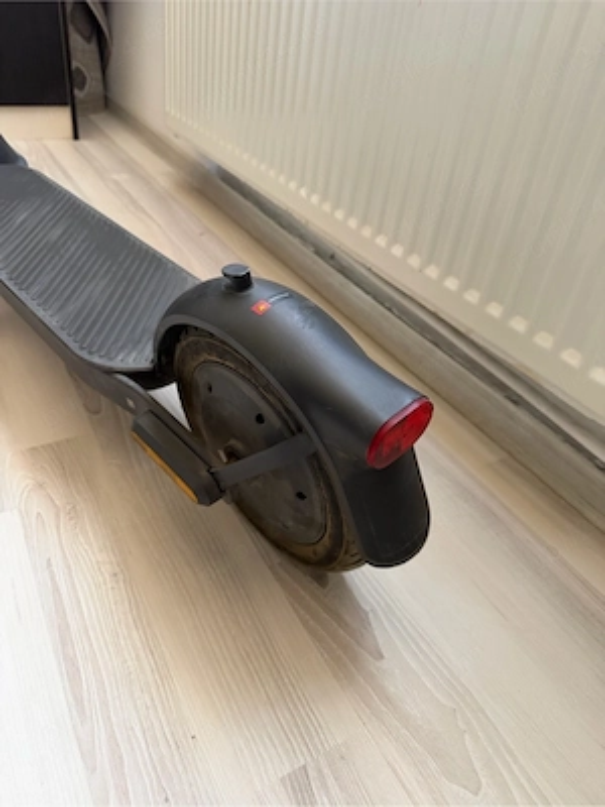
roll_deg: -9.6
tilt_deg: -34.9
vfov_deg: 71.6
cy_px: 404
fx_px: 559
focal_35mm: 24
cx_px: 302
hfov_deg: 56.8
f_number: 1.78
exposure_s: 1/60
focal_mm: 6.76
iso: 400
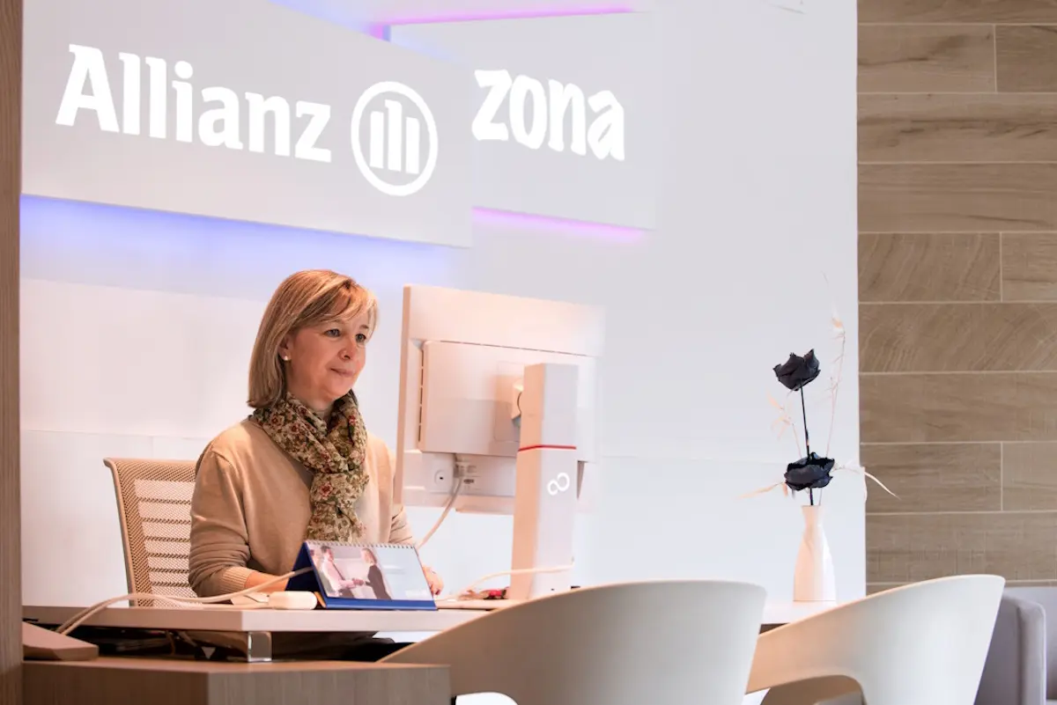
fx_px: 2056
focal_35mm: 70
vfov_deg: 19.5
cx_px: 528
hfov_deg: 28.8
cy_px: 352
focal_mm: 70
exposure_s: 1/100
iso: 400
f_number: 4
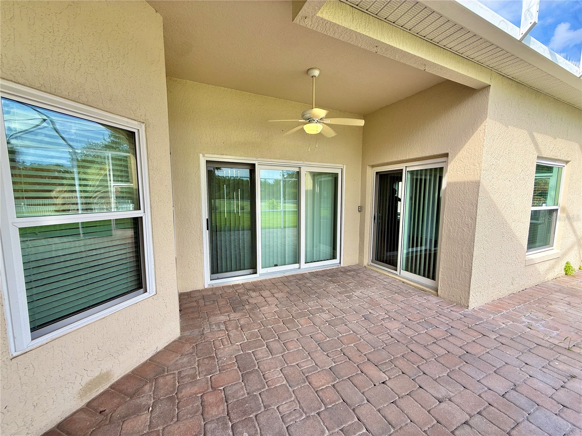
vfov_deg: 85.7
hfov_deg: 102.1
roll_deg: -1.0
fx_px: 235
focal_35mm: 14
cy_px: 218
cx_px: 291
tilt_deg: -5.3
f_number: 2.2
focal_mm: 2.22
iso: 50
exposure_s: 1/115
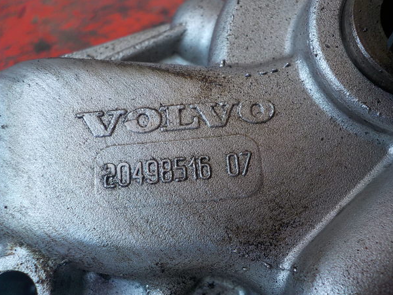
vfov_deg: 44.2
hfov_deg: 56.8
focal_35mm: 32
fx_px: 363
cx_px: 200
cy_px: 151
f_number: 3.3
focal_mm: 4.1
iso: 125
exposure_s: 1/80
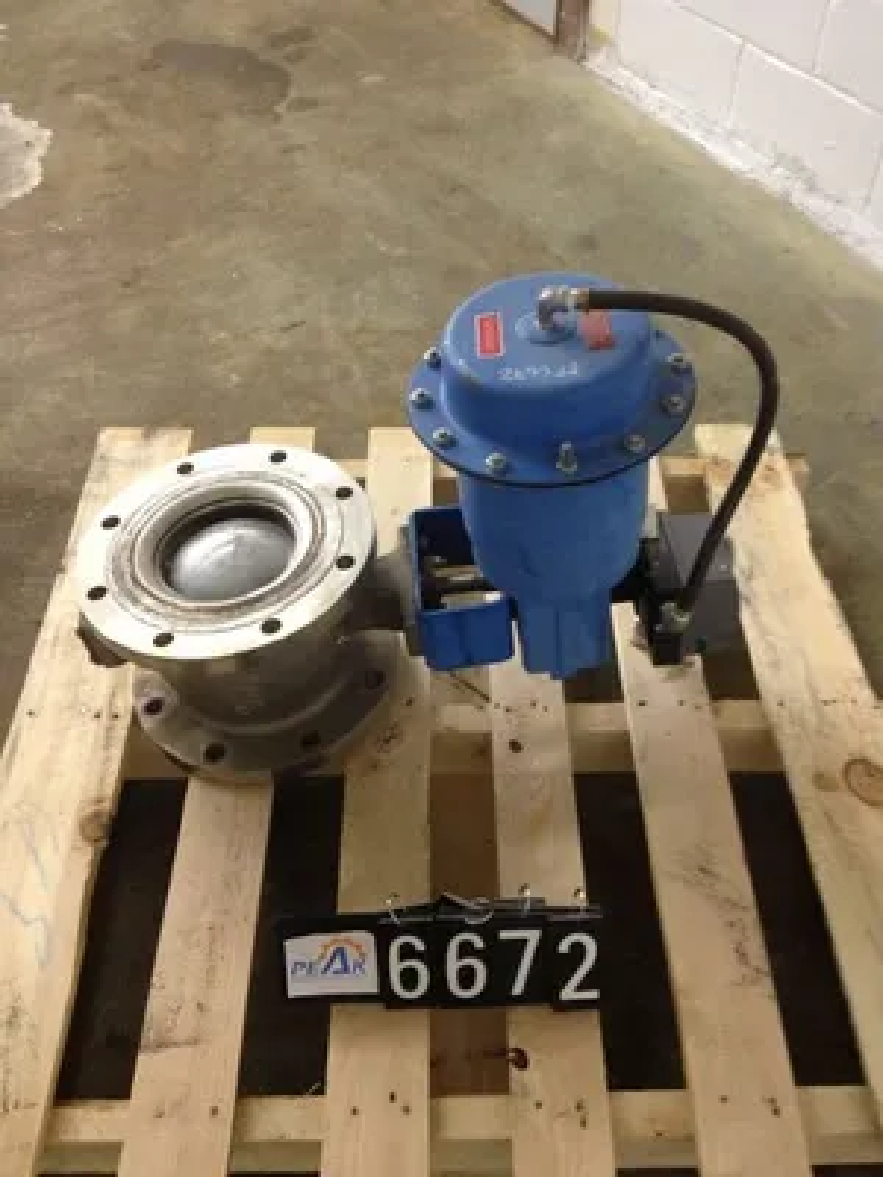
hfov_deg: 40.7
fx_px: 1190
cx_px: 442
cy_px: 588
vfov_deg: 52.6
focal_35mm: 35
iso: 160
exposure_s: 1/20
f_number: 2.4
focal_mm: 4.28
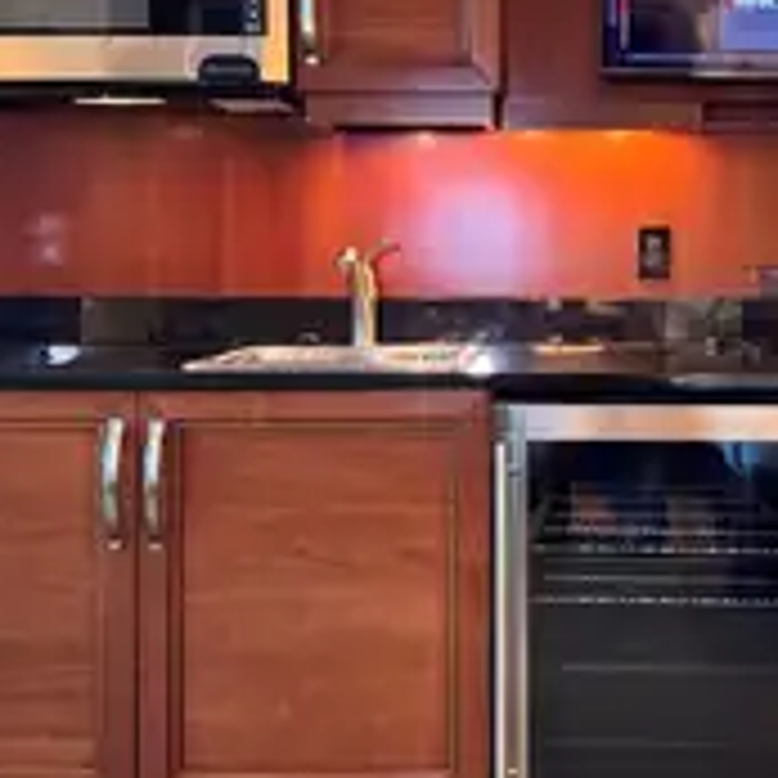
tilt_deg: +0.4
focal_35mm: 49
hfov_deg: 34.2
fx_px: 1246
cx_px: 544
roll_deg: -0.5
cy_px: 256
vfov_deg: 34.3
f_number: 1.78
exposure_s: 1/40
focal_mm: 6.76
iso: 640
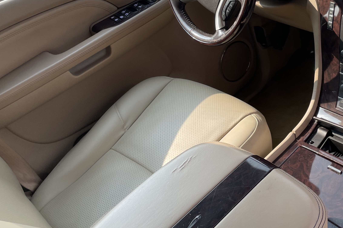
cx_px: 281
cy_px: 22
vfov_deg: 27.1
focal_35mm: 48
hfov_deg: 39.3
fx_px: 457
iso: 32
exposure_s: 1/296
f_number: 1.6
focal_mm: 4.2
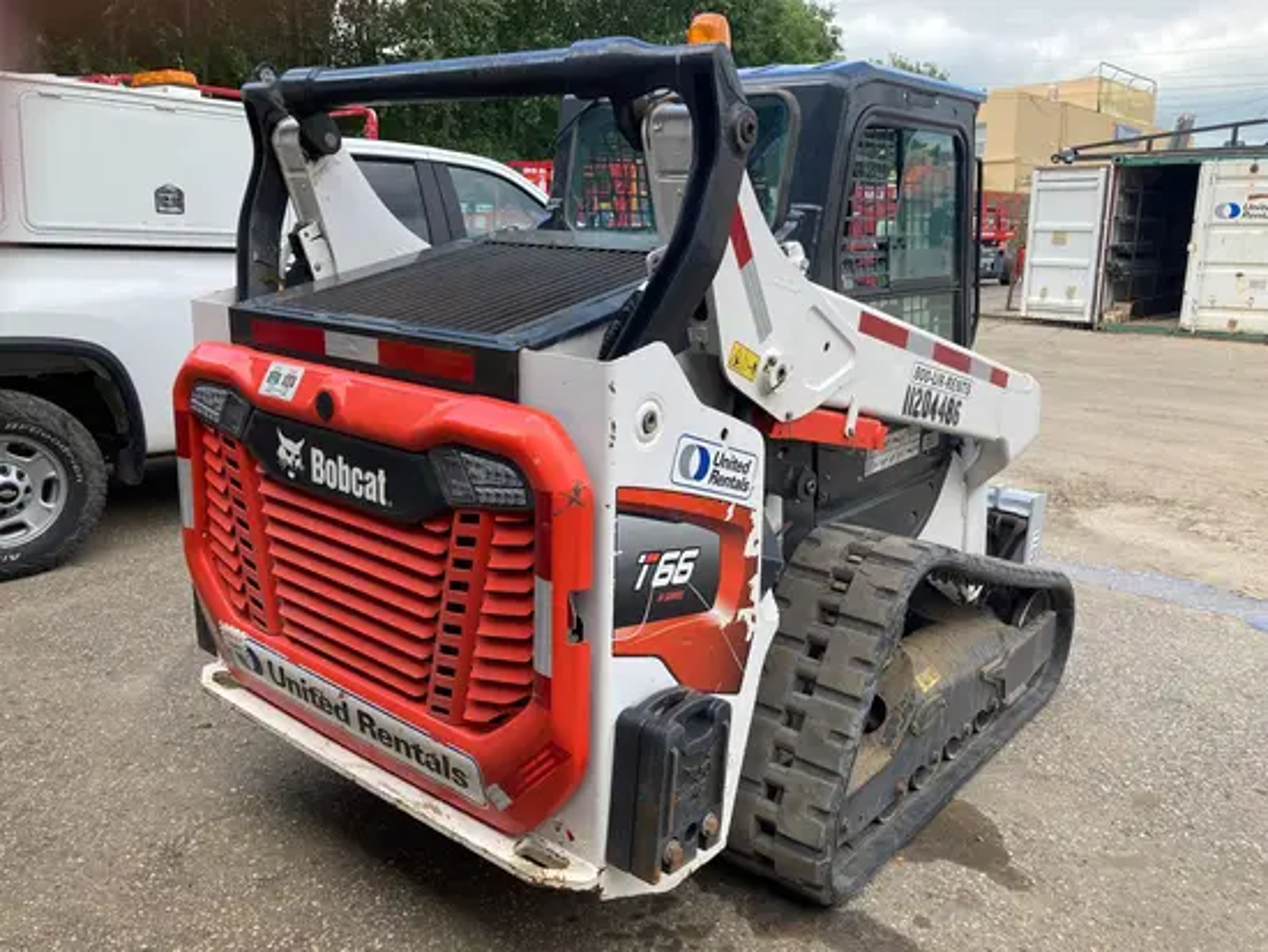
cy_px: 476
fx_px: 1026
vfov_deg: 49.8
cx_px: 634
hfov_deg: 63.4
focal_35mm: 28
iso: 20
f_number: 1.8
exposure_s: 1/500
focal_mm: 3.99
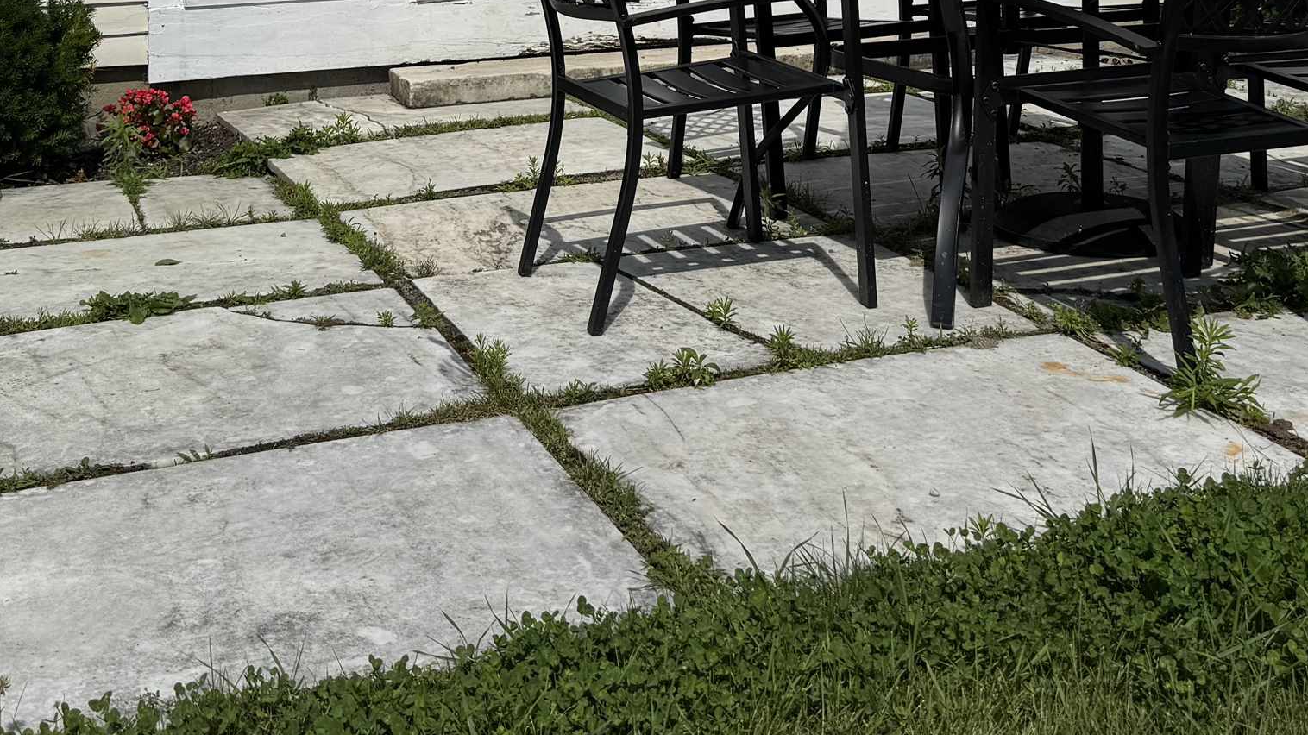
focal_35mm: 53
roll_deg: +1.2
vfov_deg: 20.7
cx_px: 662
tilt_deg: +2.1
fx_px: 1838
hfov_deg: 39.2
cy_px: -217
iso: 64
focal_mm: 6.76
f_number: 1.78
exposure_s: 1/12346
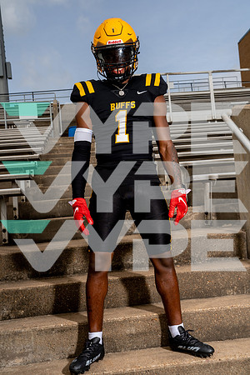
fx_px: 417
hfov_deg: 33.4
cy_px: 188
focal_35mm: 40
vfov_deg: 48.5
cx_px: 125
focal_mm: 40
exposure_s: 1/250
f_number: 9
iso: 100
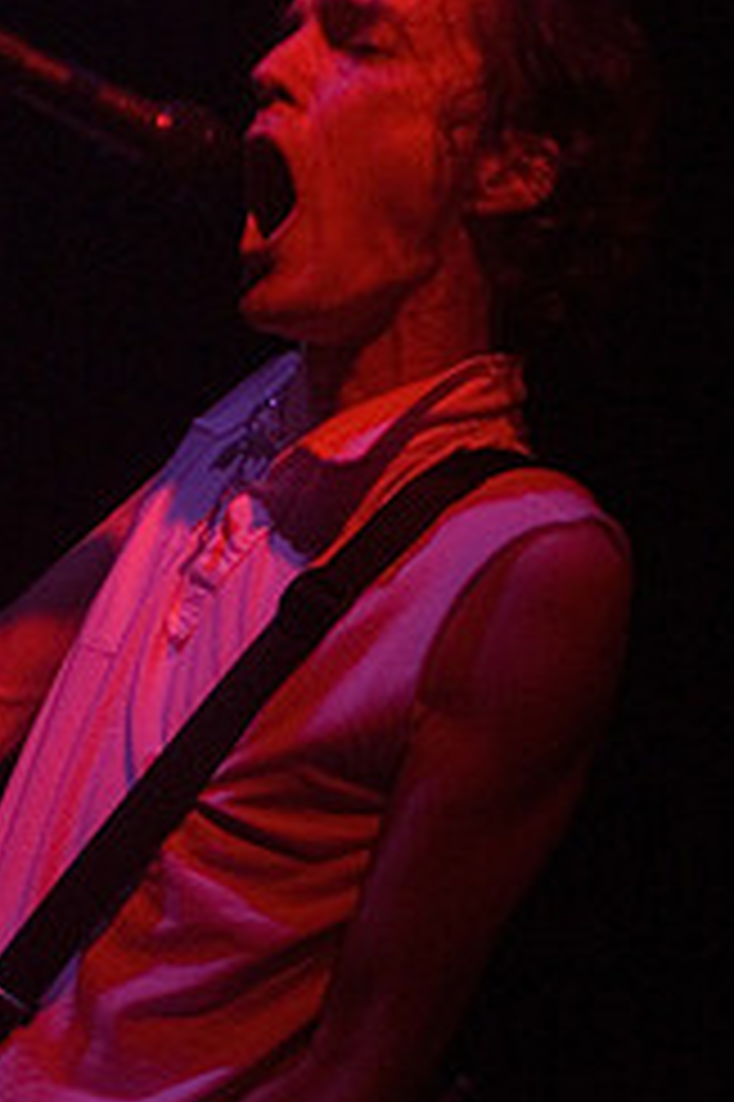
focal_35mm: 55
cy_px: 855
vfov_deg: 35.3
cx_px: 223
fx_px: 1684
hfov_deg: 24.4
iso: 800
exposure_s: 1/250
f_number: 2.8
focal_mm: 20
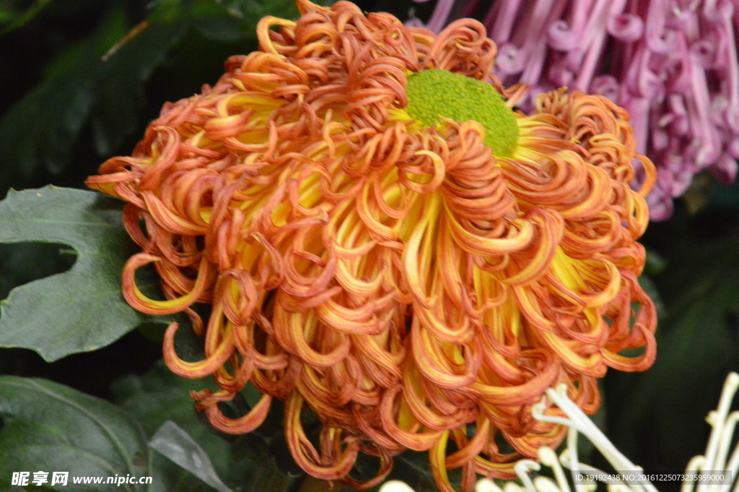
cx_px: 370
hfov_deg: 4.6
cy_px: 246
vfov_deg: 3.1
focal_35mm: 450
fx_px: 9230
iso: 6400
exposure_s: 1/40
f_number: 18
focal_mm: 300
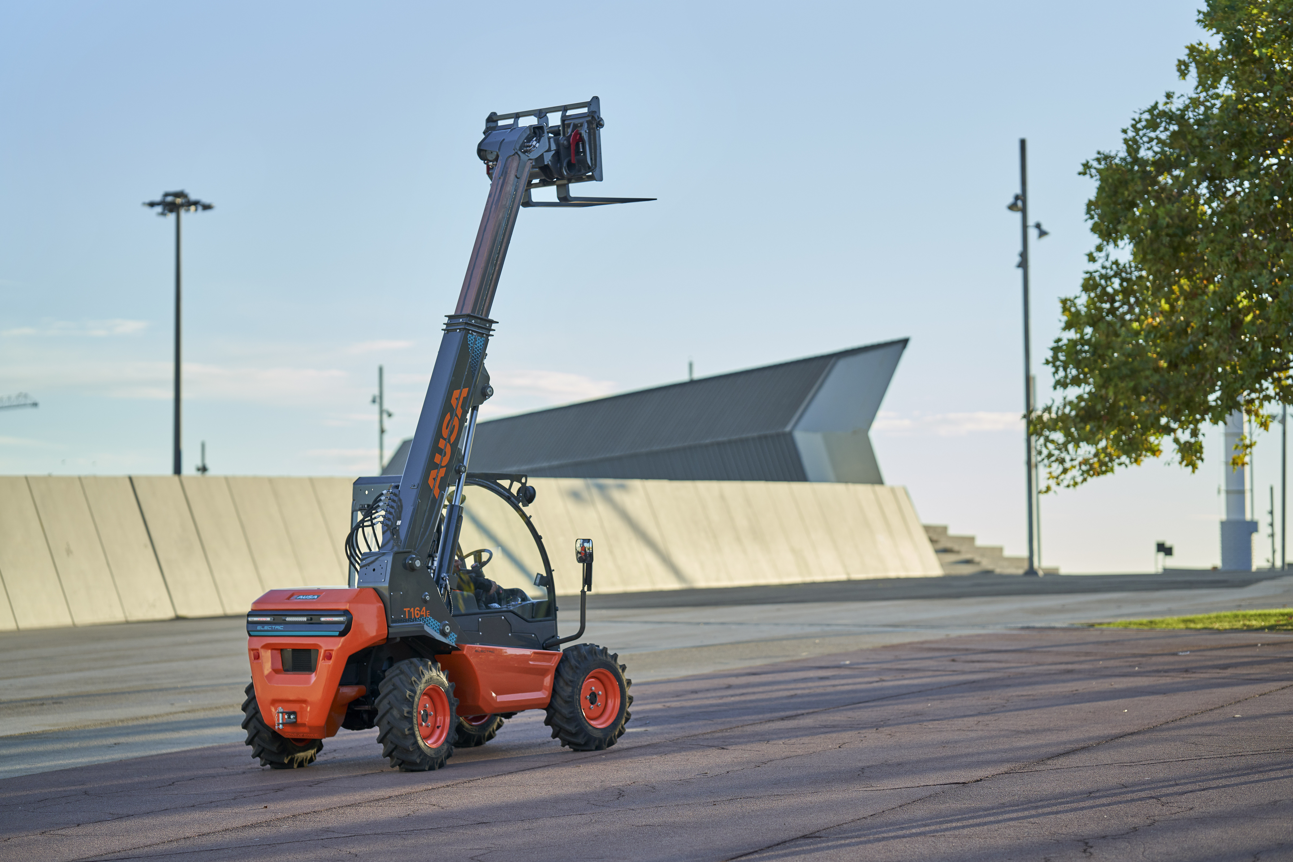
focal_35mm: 85
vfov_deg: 16.1
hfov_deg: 23.9
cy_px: 431
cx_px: 646
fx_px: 3053
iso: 250
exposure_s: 1/3200
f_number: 2
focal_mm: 85
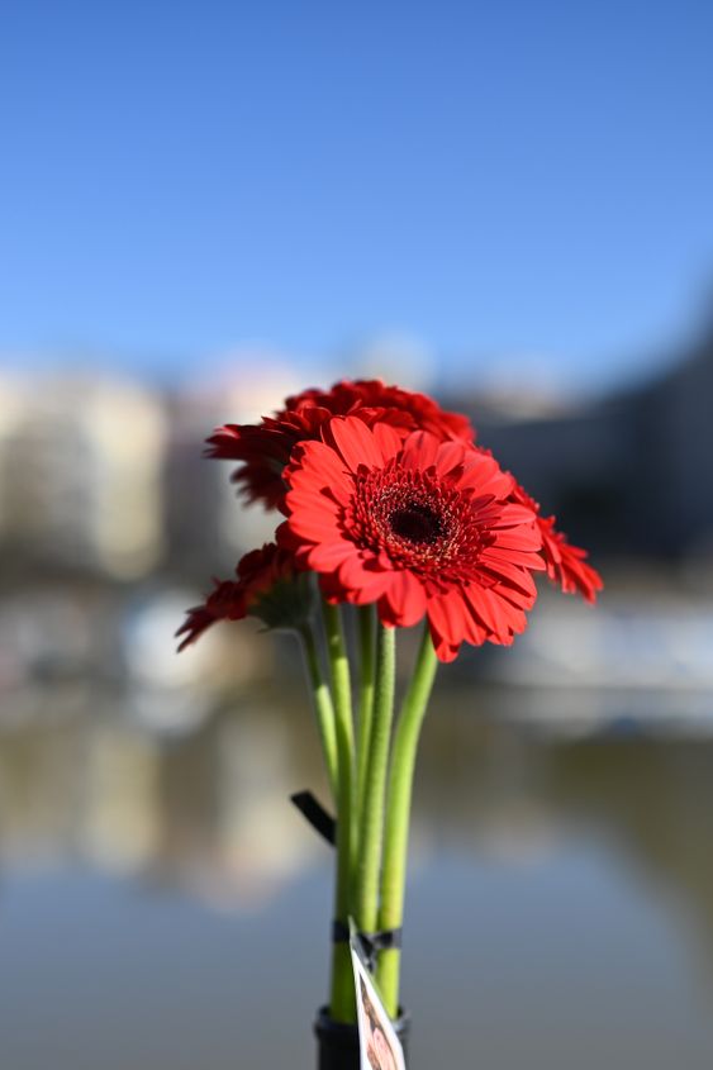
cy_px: 536
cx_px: 382
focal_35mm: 53
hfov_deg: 25.5
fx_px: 1575
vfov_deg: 37.5
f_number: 1.8
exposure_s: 1/5000
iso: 100
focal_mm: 35
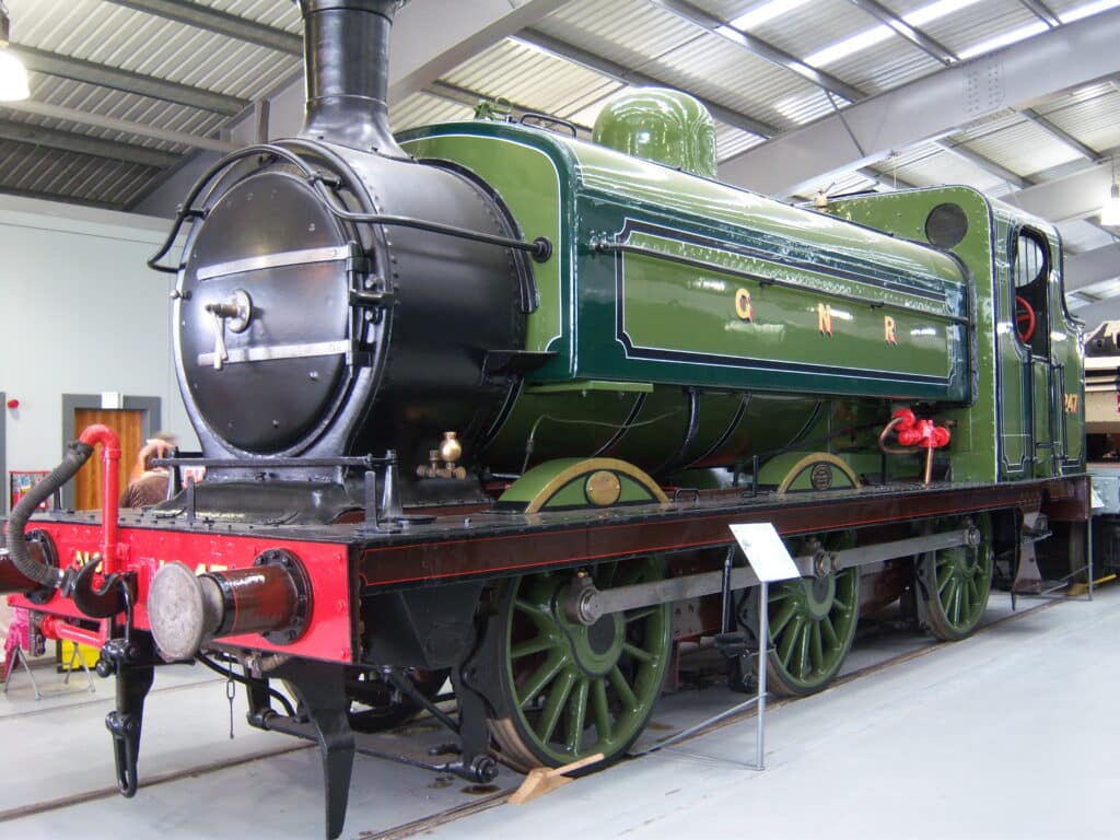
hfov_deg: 51.4
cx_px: 560
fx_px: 1165
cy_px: 420
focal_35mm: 36
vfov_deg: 39.7
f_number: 2.8
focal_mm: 7.5
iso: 160
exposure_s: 1/13
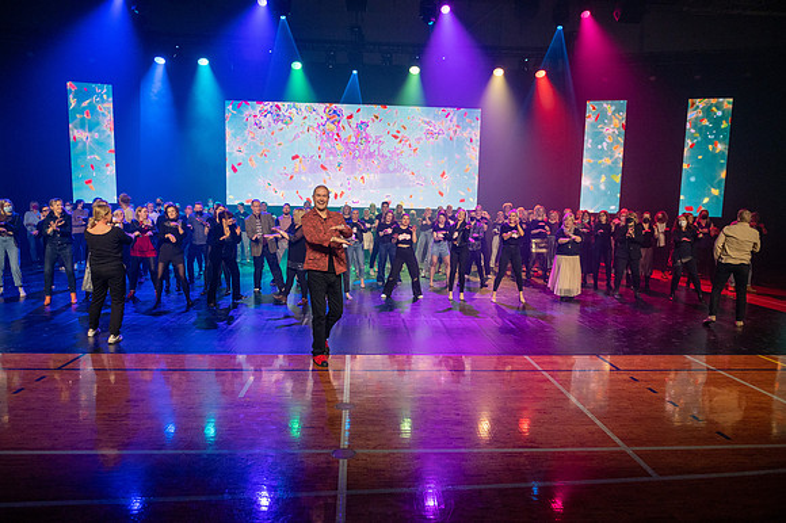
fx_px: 539
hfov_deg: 72.2
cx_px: 393
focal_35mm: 25
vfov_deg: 51.8
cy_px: 262
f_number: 2.8
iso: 2800
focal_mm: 24
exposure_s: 1/200
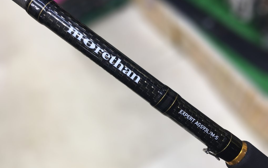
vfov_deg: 40.6
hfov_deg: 61.2
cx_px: 134
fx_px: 226
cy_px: 90
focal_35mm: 31
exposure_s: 1/33
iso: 40
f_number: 2.2
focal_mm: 4.15
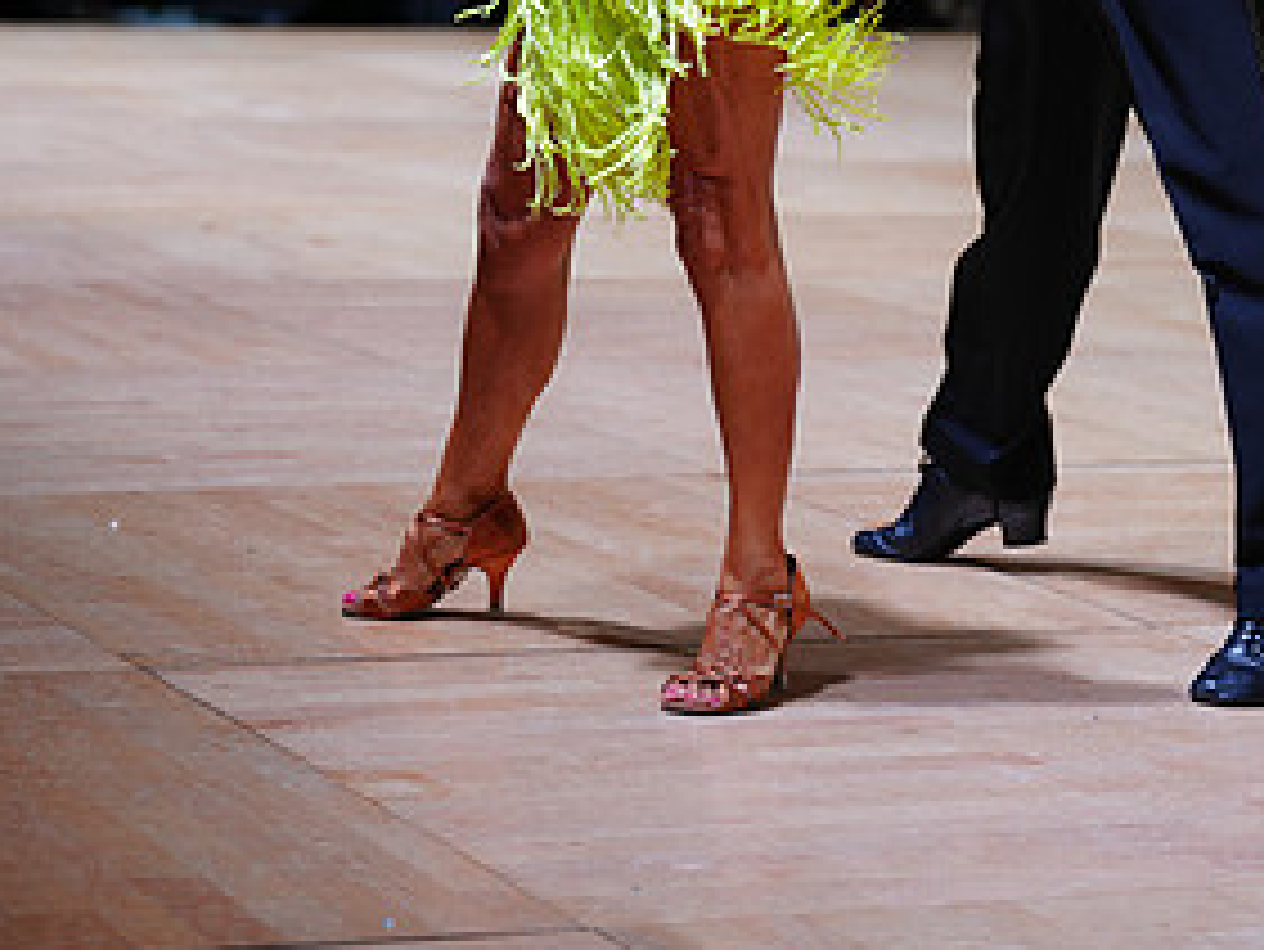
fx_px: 5078
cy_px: -212
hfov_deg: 14.2
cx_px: 708
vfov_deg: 10.5
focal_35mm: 139
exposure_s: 1/400
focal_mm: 70
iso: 500
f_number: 2.8
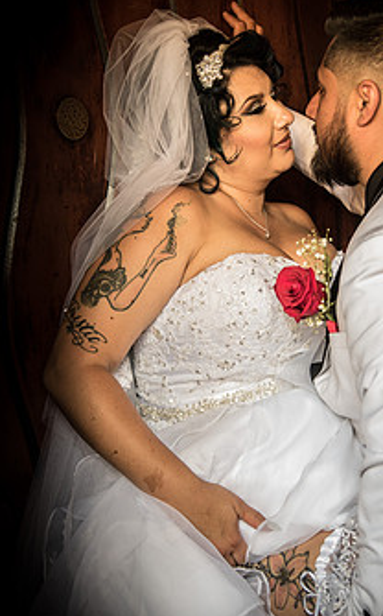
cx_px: 261
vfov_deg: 36.9
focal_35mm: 55
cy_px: 302
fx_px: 921
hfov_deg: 23.4
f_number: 2.8
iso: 640
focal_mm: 40
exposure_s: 1/250
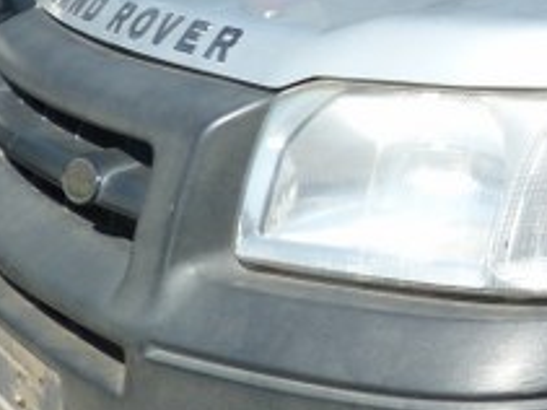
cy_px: 184
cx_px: 1016
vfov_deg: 15.5
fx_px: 1500
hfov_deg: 16.7
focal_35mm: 95
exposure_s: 1/200
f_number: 5.6
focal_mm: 4.5
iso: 80
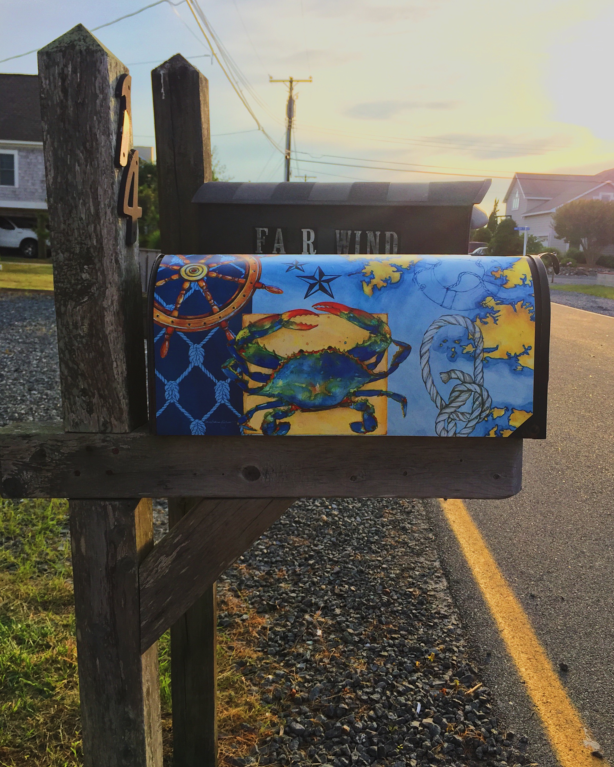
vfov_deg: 57.2
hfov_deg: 47.1
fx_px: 704
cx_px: 302
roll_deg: -1.1
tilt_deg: -10.0
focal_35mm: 31
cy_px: 371
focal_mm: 4.15
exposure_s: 1/659
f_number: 2.2
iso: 32
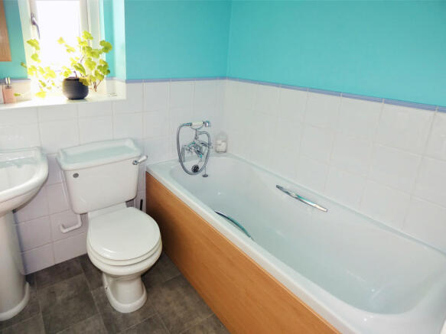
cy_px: 167
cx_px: 223
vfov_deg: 66.0
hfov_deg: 81.8
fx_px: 258
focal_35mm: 20
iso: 125
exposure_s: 1/60
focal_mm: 3.6
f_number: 2.8
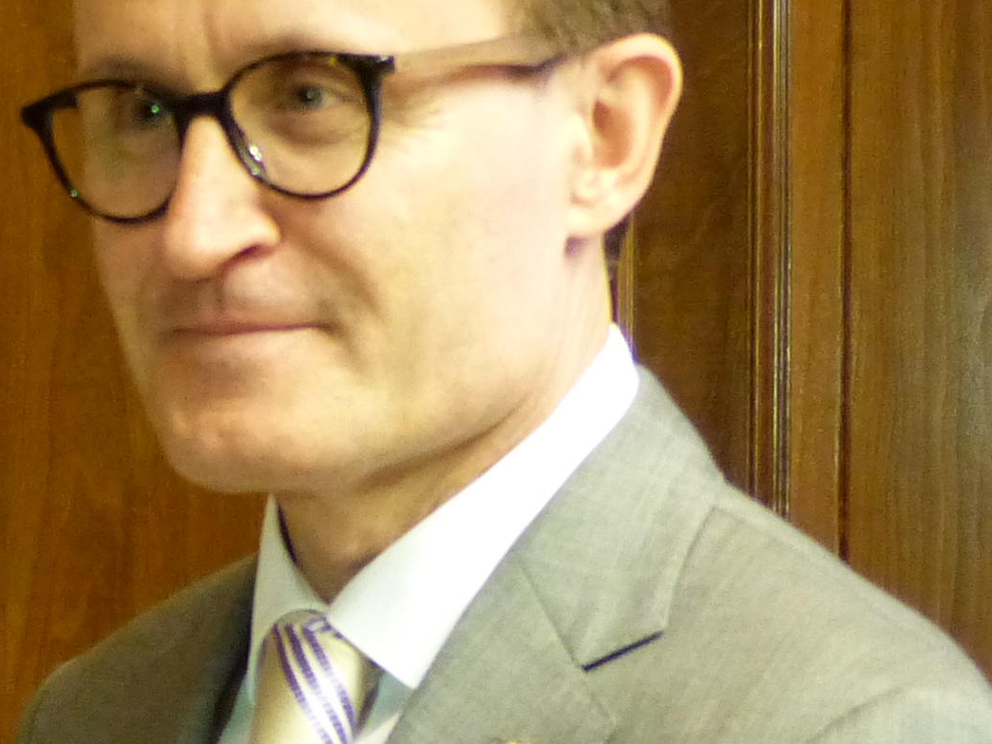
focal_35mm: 226
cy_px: 792
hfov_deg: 8.6
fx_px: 6477
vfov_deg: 6.5
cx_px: -332
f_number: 2.8
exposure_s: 1/20
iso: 400
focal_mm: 10.5
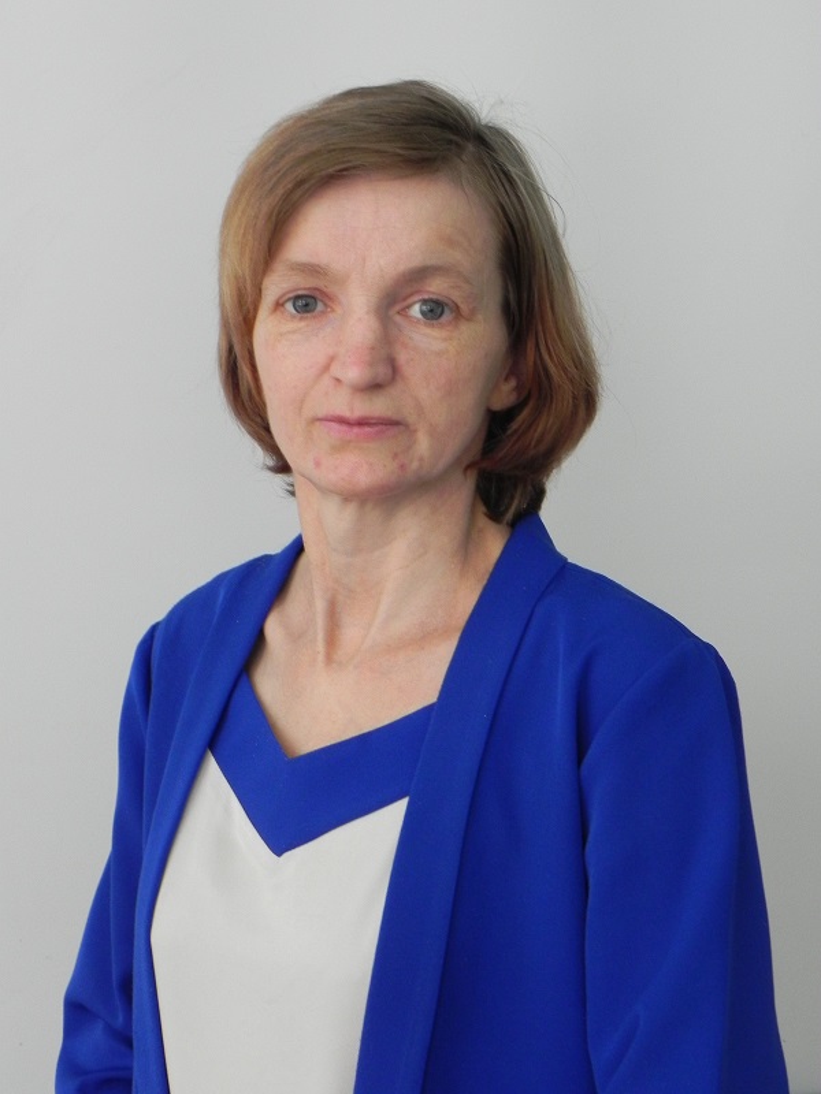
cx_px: 410
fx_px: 2372
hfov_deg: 19.6
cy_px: 547
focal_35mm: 75
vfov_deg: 26.0
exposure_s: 1/30
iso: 290
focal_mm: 13.4
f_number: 4
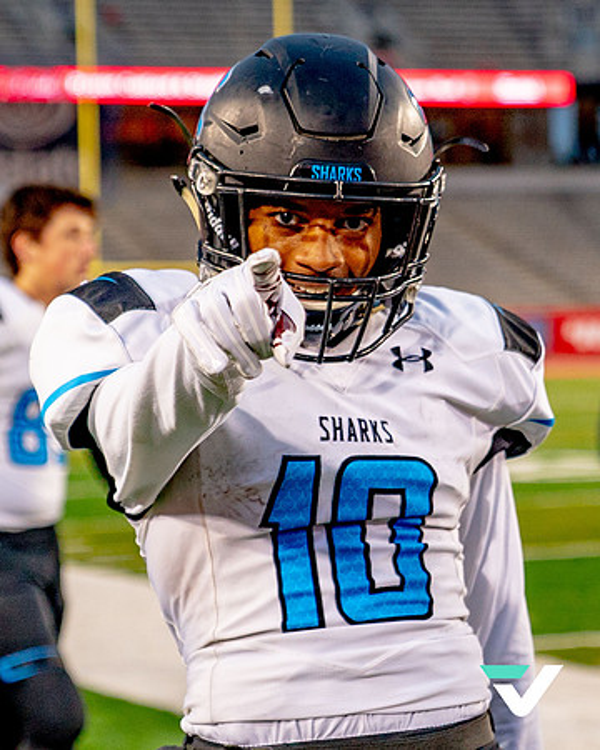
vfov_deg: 13.6
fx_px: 3148
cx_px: 323
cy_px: 323
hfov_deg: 10.9
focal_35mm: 142
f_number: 2.8
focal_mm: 59
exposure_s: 1/1000
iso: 640
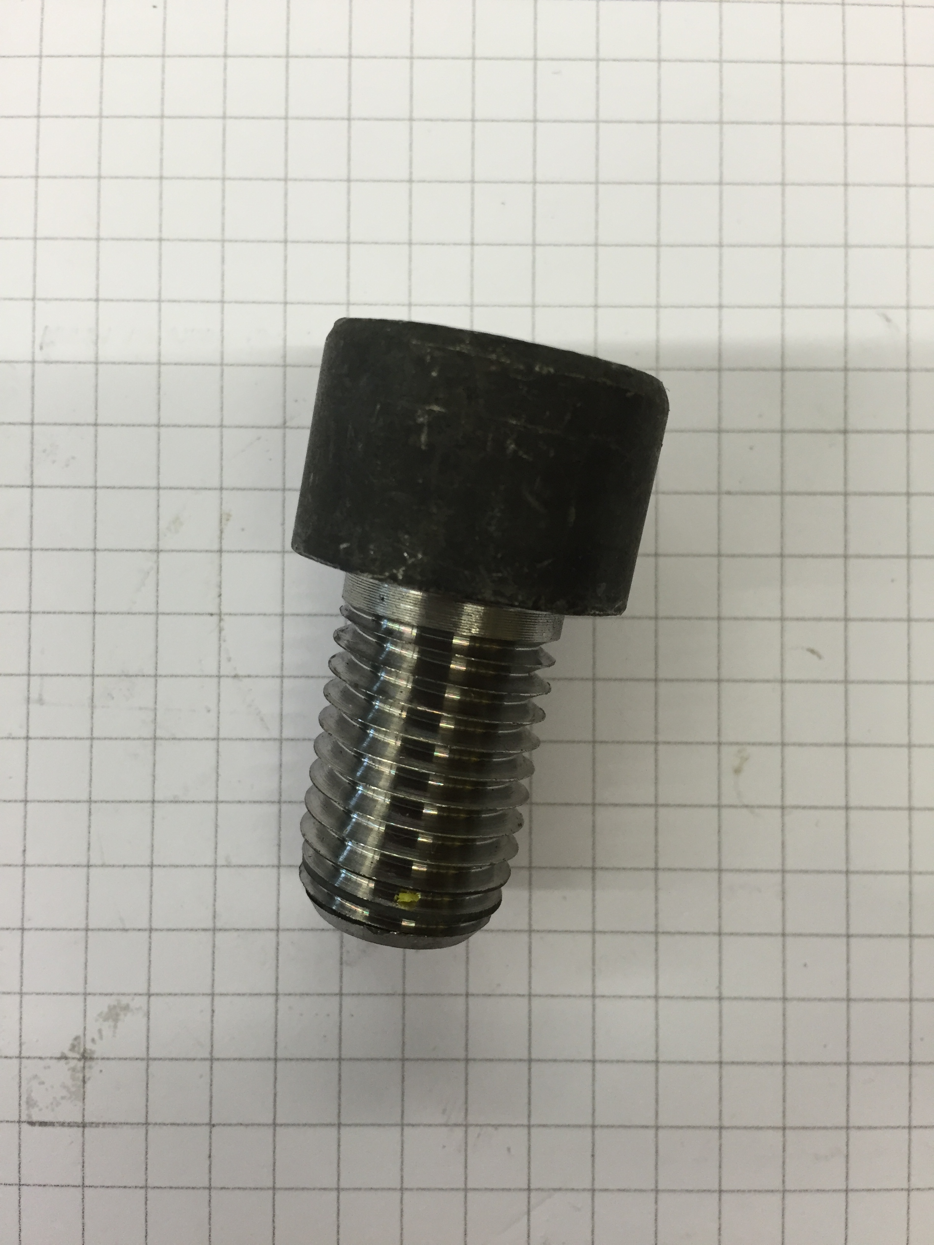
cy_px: 622
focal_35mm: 29
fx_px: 1043
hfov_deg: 48.2
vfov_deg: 61.7
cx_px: 467
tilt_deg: -80.4
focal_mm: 4.15
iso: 64
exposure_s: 1/33
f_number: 2.2
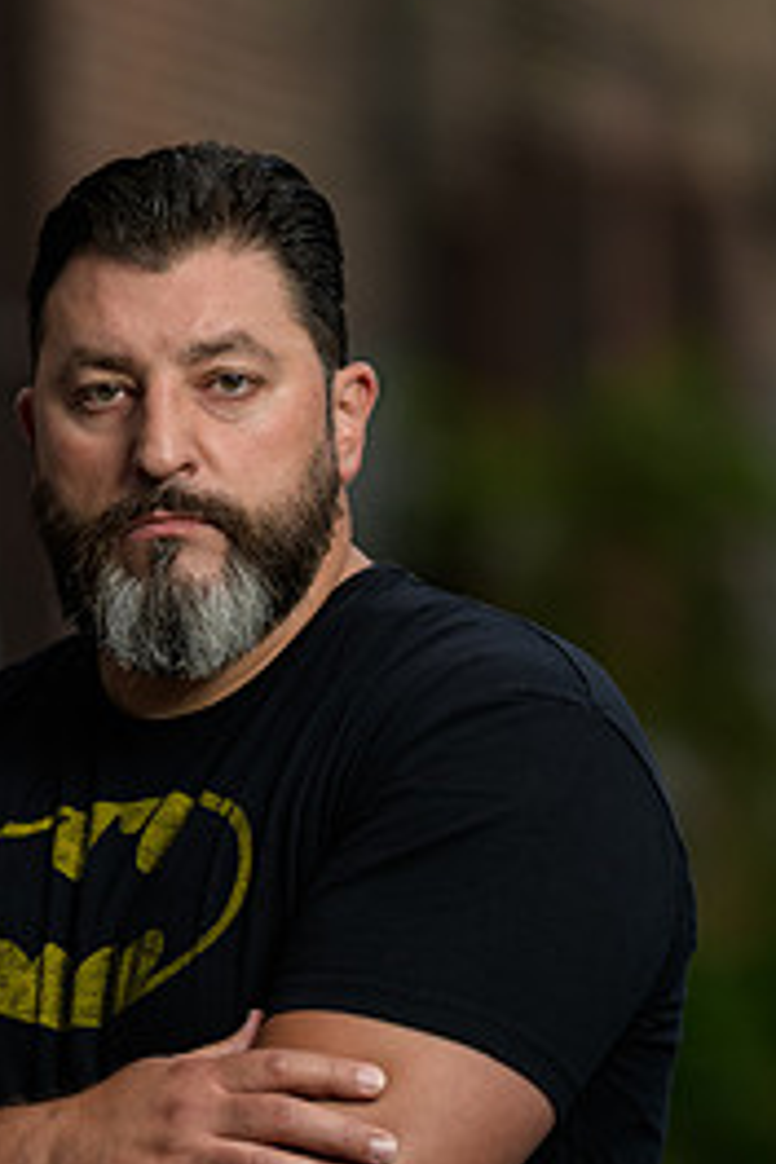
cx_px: 194
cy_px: 639
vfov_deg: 8.9
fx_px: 7436
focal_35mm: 230
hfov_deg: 6.0
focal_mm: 135
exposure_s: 1/250
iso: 200
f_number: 2
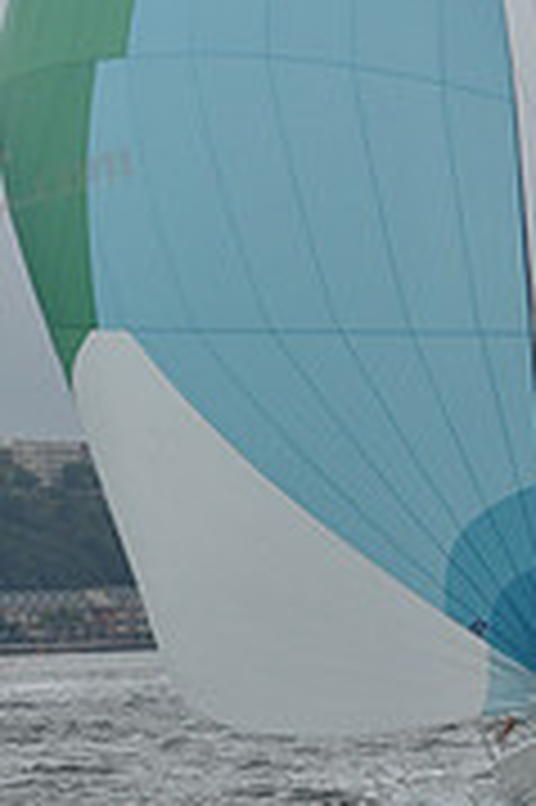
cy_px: -68
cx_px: 367
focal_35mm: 298
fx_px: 6668
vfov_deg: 6.9
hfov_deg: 4.6
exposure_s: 1/800
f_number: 11
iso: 400
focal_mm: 92
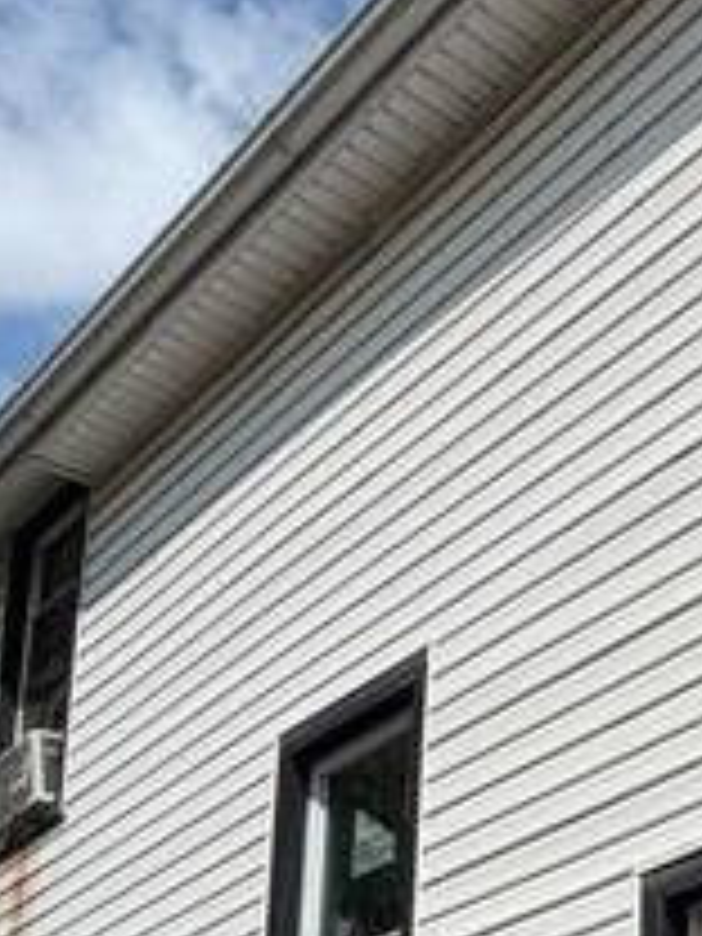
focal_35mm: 69
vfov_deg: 25.2
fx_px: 1866
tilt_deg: +13.9
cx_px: 918
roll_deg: +0.3
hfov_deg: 19.6
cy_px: 1134
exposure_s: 1/1961
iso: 20
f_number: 2.2
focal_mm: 2.22
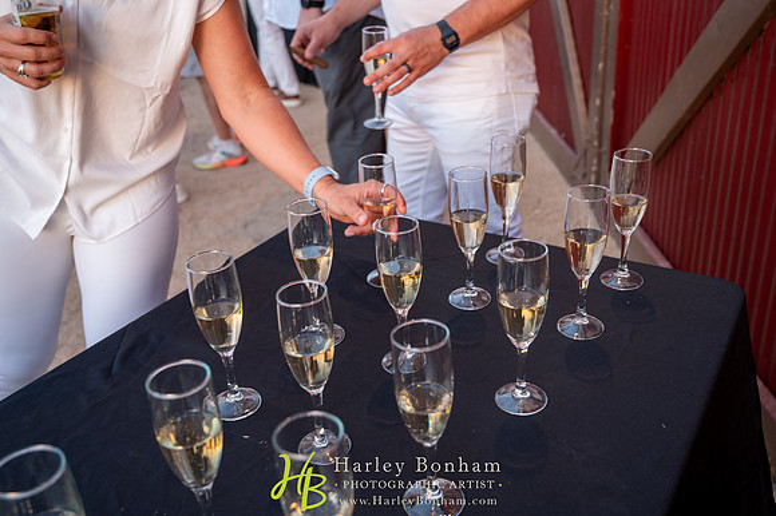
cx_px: 388
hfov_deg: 57.3
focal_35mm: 33
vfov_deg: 39.9
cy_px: 258
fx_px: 711
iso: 800
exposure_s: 1/80
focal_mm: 33
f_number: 4
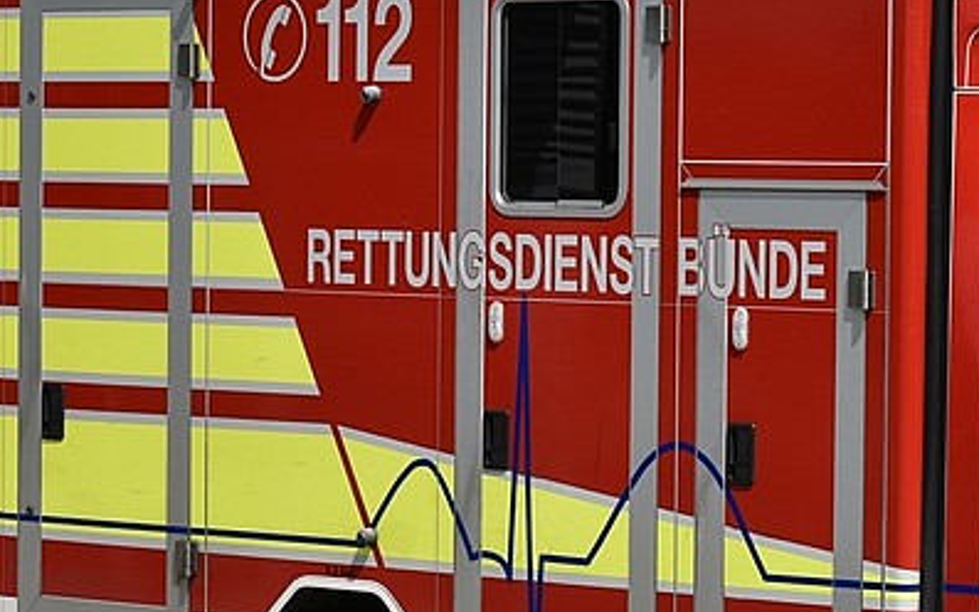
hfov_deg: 11.5
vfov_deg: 7.3
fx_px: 4802
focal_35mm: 180
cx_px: 1014
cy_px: 392
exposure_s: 1/500
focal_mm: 78
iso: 200
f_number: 11
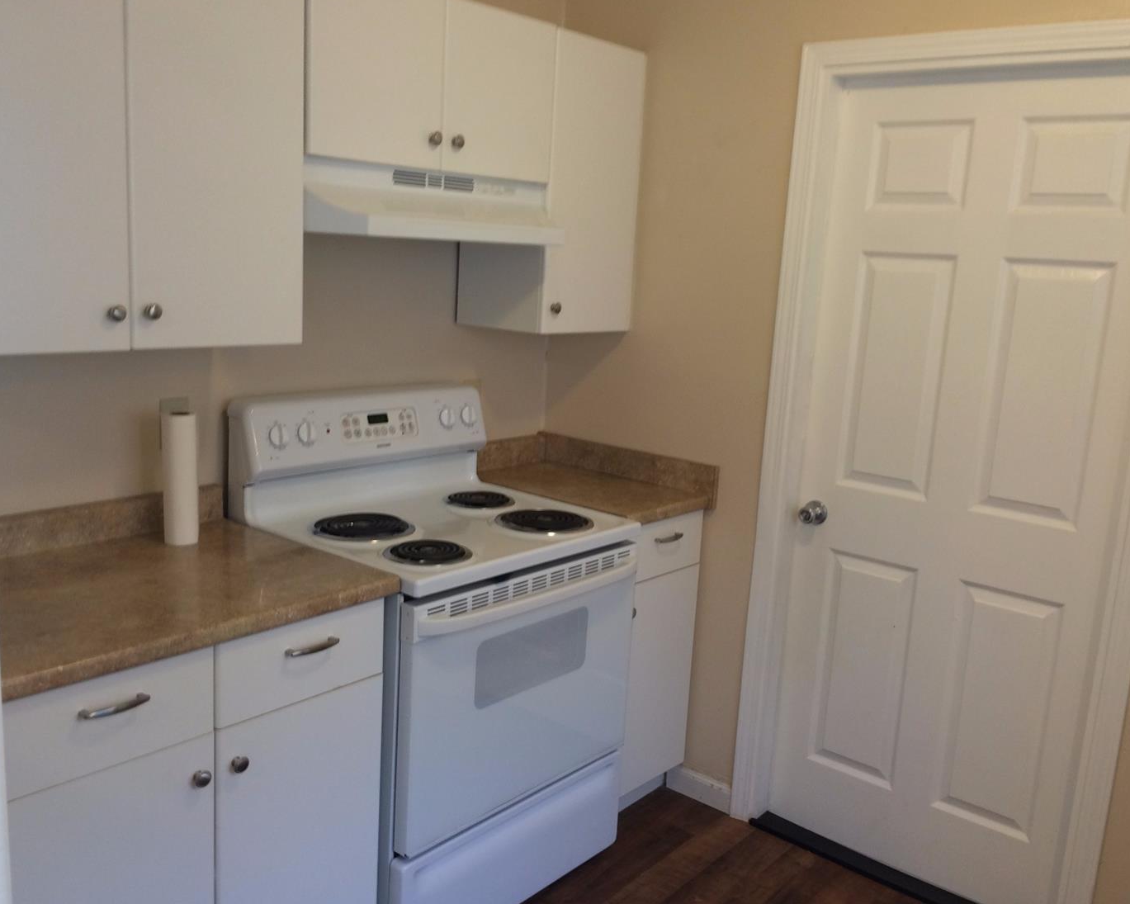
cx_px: 563
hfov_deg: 57.2
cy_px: 457
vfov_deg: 47.1
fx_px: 1037
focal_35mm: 31
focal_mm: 4.15
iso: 64
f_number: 2.2
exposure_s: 1/30
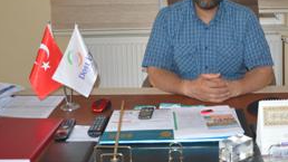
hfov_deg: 34.3
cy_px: 26
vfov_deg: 19.8
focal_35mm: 60
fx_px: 458
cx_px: 210
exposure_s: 1/60
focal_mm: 22
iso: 800
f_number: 3.8
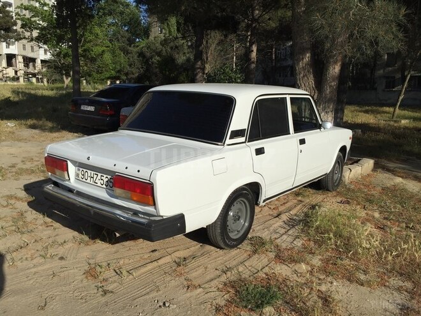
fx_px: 353
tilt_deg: -8.9
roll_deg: -0.9
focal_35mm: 29
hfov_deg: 61.7
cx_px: 210
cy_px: 158
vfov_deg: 48.2
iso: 32
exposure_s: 1/4405
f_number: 2.2
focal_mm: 4.15
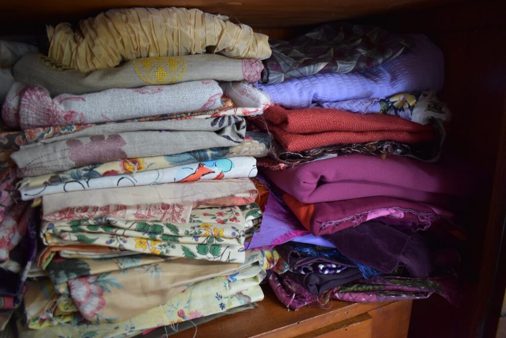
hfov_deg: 67.4
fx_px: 380
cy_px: 169
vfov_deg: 48.0
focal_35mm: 27
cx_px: 253
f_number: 3.5
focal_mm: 18
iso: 1100
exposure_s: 1/30
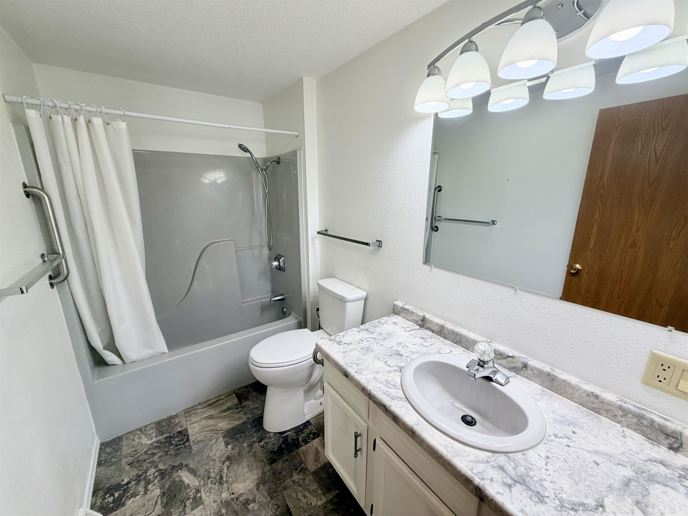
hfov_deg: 102.1
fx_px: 278
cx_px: 344
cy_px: 258
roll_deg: +0.8
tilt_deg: -13.5
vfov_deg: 85.7
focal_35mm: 14
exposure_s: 1/121
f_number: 2.2
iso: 100
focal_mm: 2.22
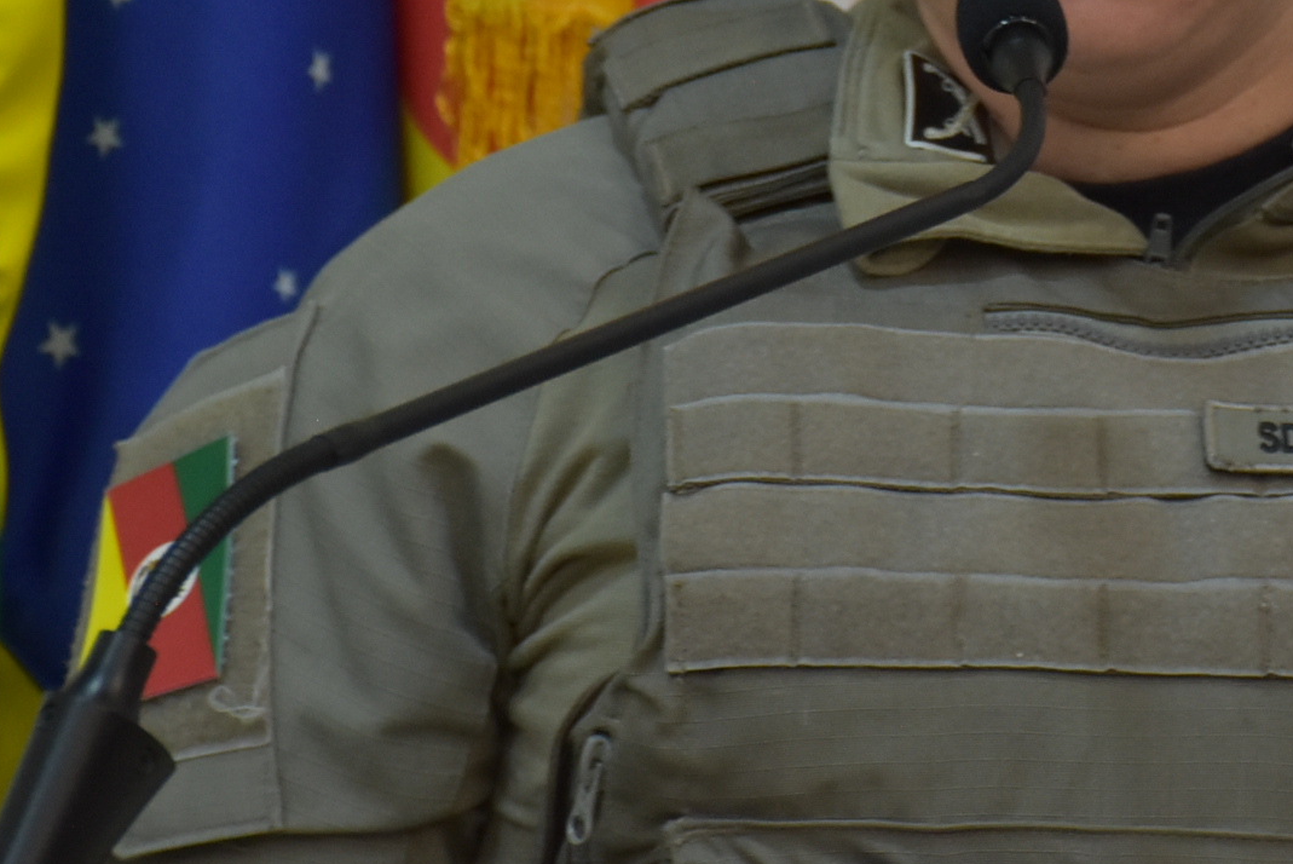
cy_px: 8
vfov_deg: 3.6
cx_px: 1124
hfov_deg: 5.4
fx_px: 13583
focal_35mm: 378
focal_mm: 90
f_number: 5.3
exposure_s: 1/60
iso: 1000
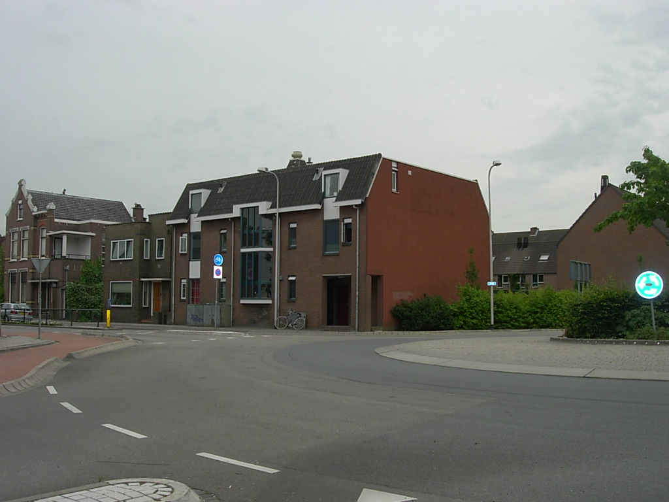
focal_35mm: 38
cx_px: 334
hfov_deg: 49.0
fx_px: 734
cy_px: 251
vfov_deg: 37.7
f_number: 4.8
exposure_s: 1/609
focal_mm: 7.8
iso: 79
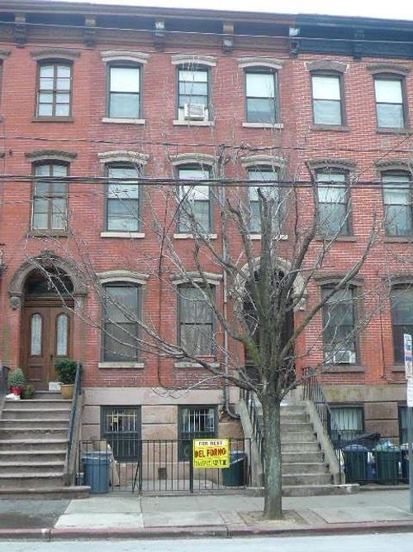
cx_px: 206
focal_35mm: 45
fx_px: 716
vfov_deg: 42.1
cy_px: 276
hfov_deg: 32.2
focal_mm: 4.9
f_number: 2.9
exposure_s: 1/60
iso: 100
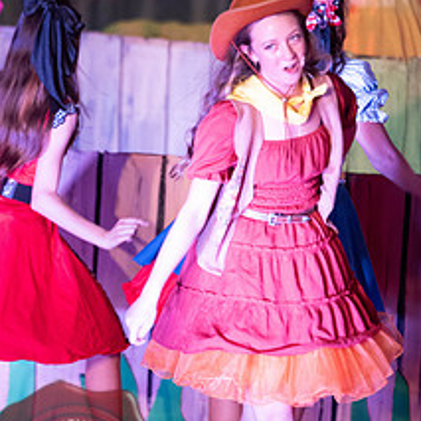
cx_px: 263
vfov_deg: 4.9
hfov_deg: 4.9
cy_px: 170
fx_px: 4940
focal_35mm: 359
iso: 2200
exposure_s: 1/200
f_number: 2.8
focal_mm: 200
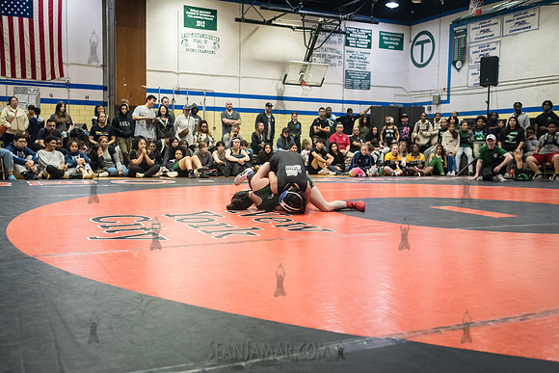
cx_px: 280
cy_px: 186
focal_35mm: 36
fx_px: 564
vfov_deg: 36.6
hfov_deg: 52.7
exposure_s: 1/400
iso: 6400
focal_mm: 35
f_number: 3.5
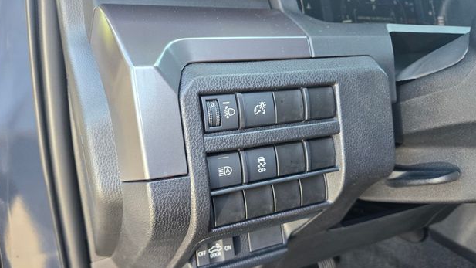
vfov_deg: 44.2
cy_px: 160
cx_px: 235
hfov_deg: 71.9
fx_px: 328
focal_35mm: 26
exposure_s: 1/120
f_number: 1.8
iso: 160
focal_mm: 5.4
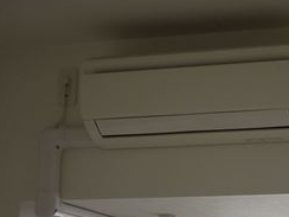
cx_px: 243
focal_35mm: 105
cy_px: 197
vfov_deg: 14.0
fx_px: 877
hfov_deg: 18.5
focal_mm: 20
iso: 100
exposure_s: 1/1000
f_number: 1.8
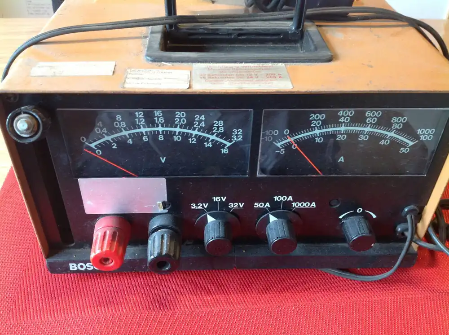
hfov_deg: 52.7
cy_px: 168
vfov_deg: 40.6
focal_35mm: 35
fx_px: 453
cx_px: 224
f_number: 2.4
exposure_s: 1/15
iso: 160
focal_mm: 4.28
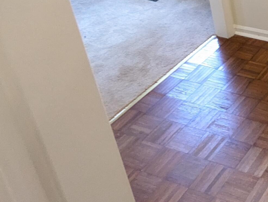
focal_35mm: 49
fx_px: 380
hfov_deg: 28.4
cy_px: -69
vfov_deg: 25.2
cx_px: 383
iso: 403
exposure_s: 1/30
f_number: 2.2
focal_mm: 2.35
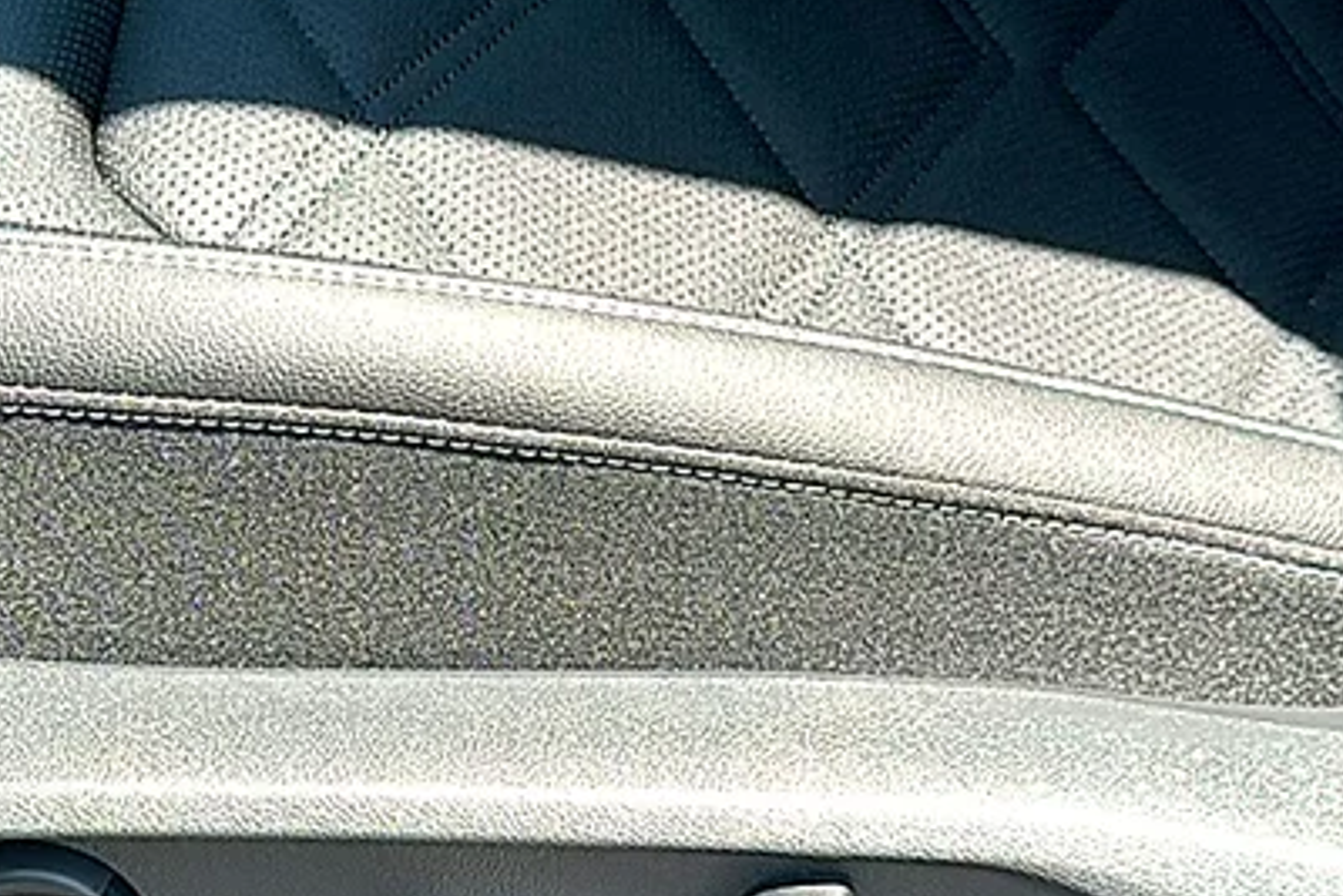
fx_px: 2650
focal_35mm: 71
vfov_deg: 18.9
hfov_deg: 28.2
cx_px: 396
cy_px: 777
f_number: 1.78
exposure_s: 1/664
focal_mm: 6.86
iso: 80
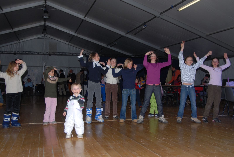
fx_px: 234
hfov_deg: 53.1
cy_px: 78
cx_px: 117
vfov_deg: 37.0
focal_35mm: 36
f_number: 3.5
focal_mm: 24
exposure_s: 1/60
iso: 250
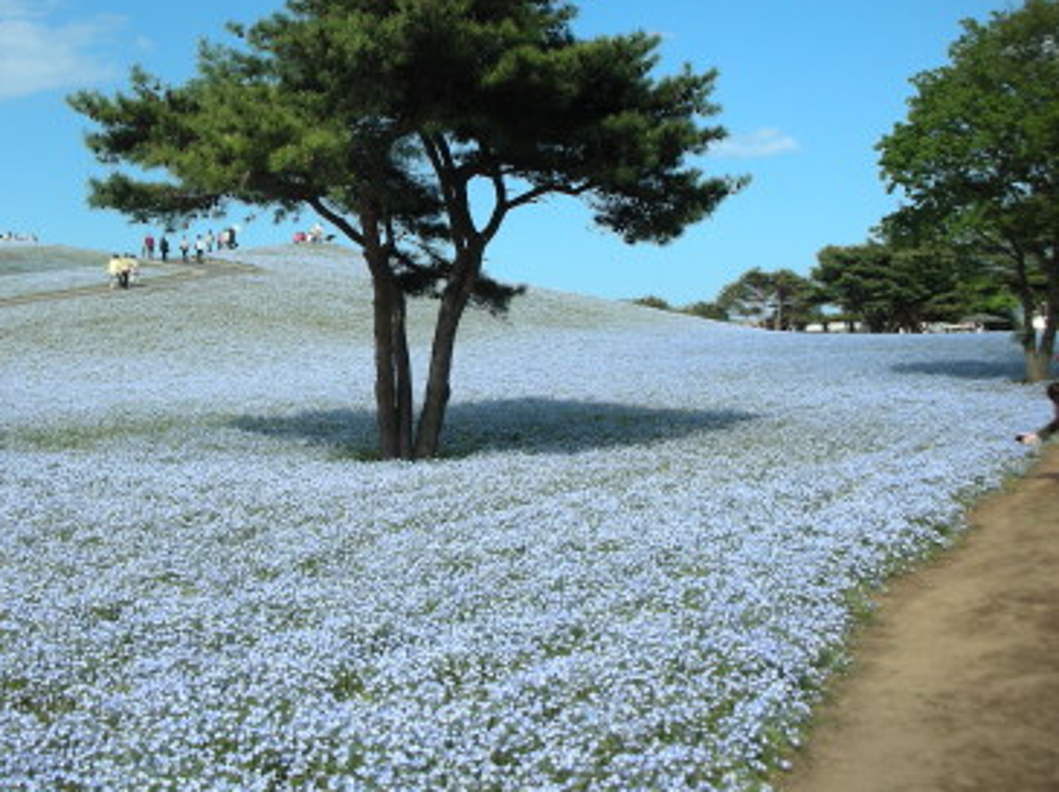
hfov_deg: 39.2
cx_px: 357
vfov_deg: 30.0
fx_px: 1467
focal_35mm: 48
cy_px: 274
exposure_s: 1/94.6
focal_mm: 5.8
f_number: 8.5
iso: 50
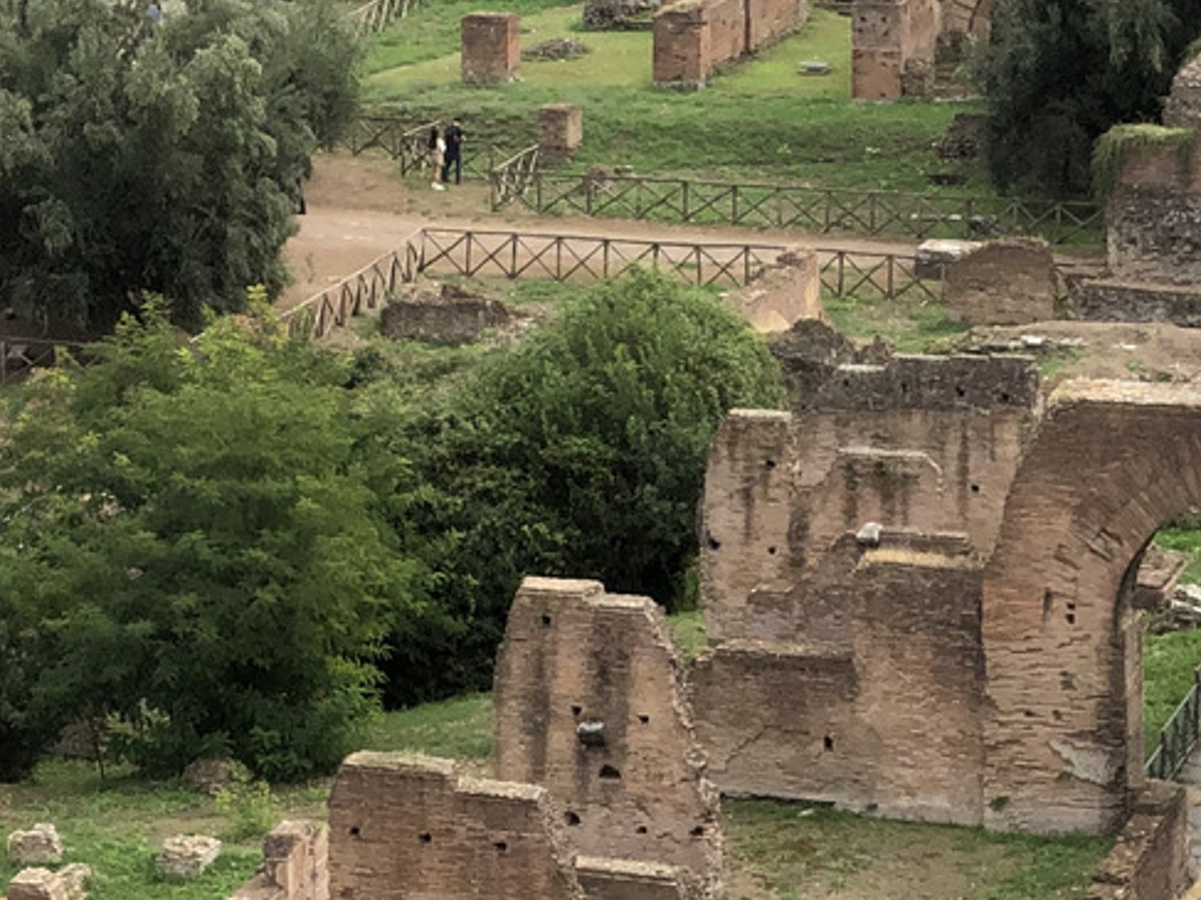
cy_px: -261
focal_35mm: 171
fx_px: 5931
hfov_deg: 11.4
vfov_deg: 8.6
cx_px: -5
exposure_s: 1/736
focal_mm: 6
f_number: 2.4
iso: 16
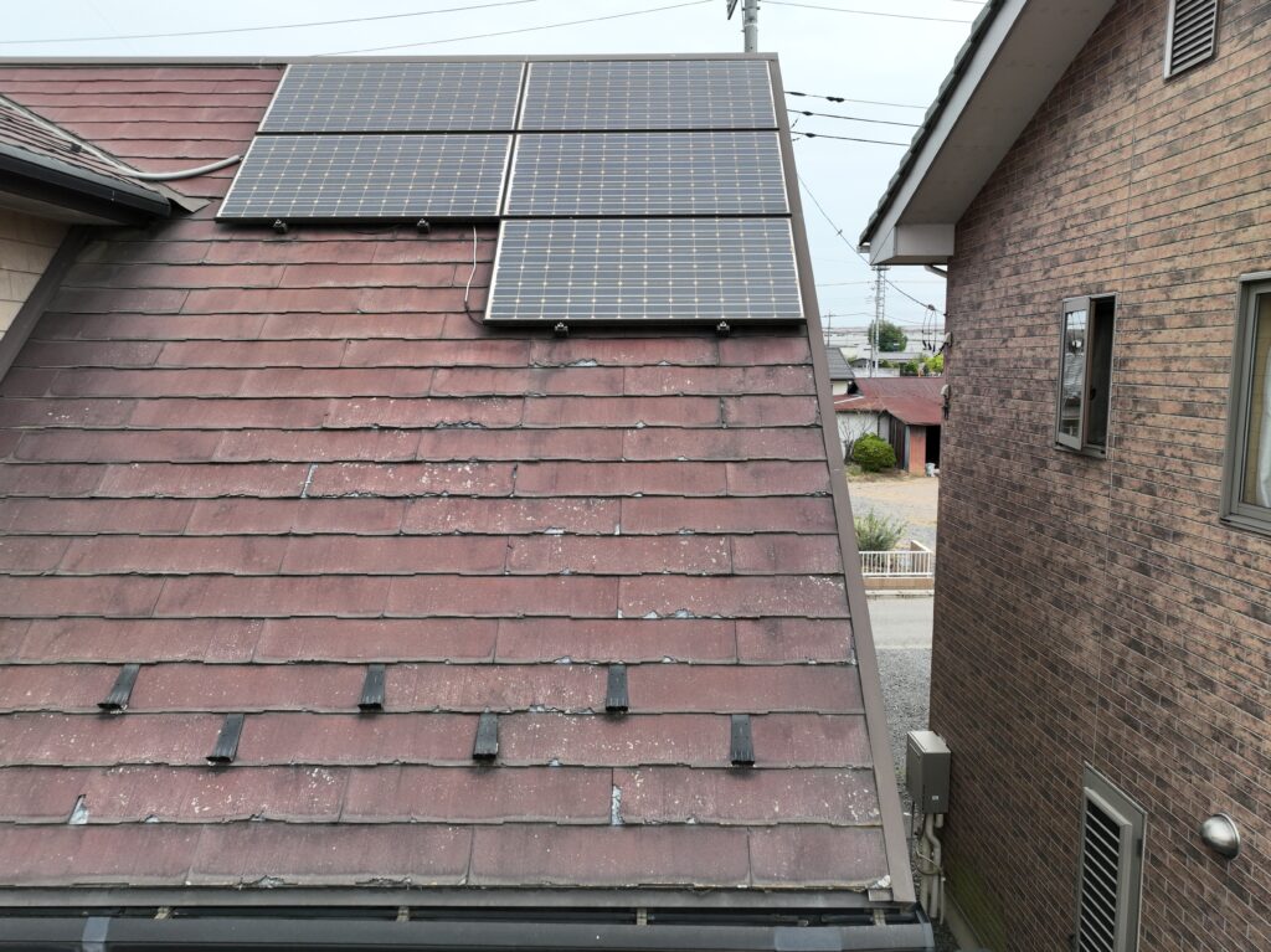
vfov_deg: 56.8
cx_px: 636
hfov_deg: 71.6
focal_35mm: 24
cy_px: 476
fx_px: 881
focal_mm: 12.29
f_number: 2.8
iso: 160
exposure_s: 1/2000
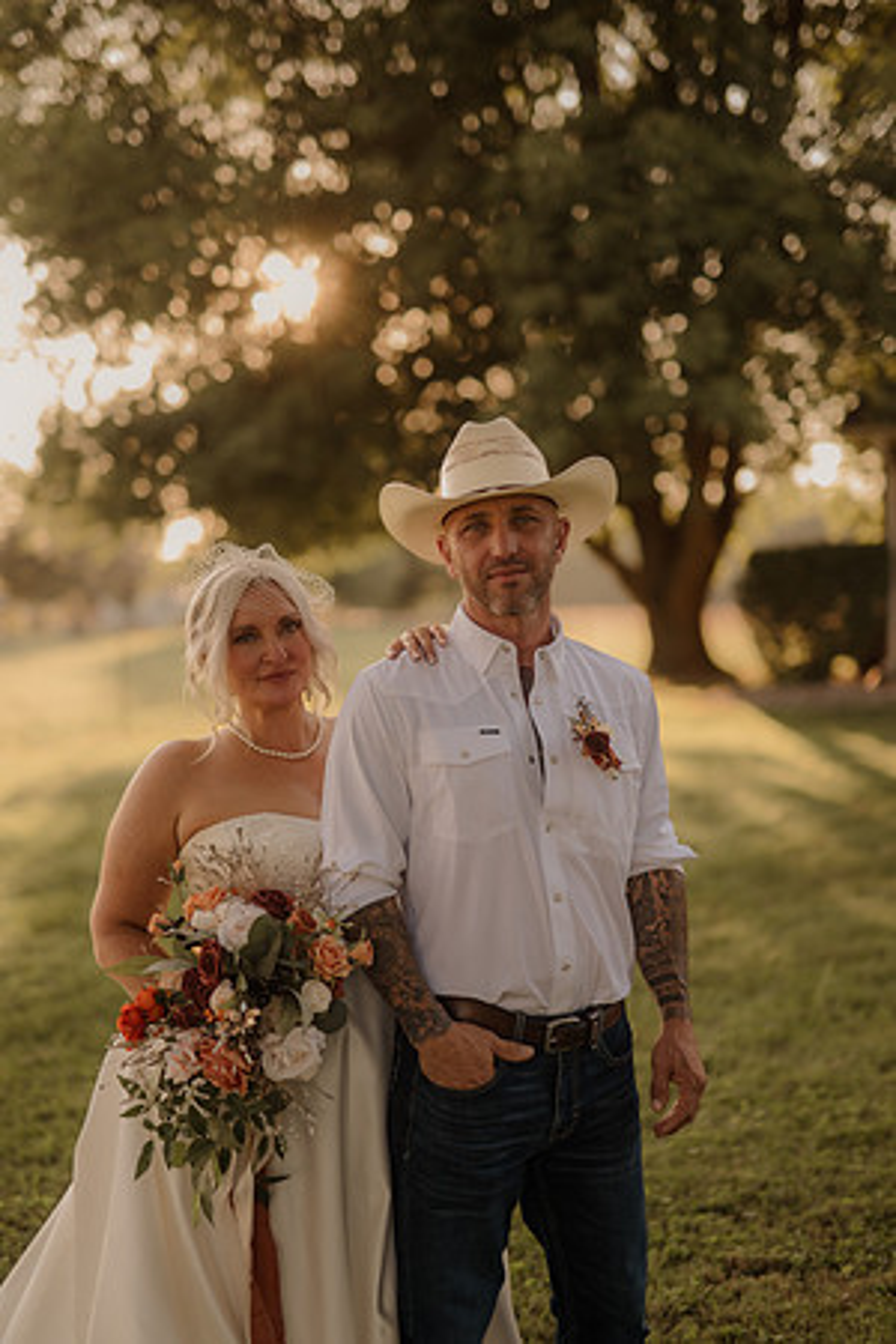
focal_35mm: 50
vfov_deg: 39.6
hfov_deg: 27.0
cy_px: 672
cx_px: 448
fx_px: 1867
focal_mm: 50
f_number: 2.8
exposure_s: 1/640
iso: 200
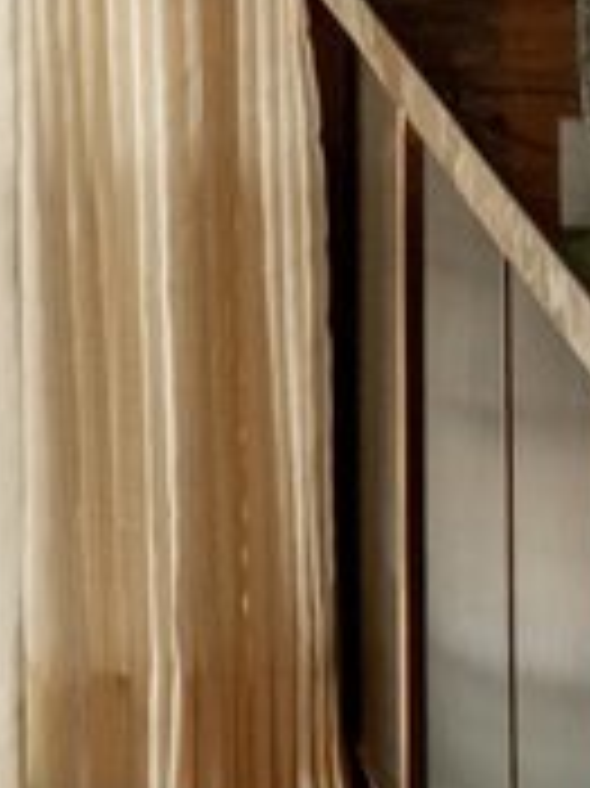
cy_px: -779
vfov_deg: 8.4
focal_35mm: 224
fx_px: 5097
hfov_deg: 6.5
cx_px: -509
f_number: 9
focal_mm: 34
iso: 320
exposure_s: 2.5
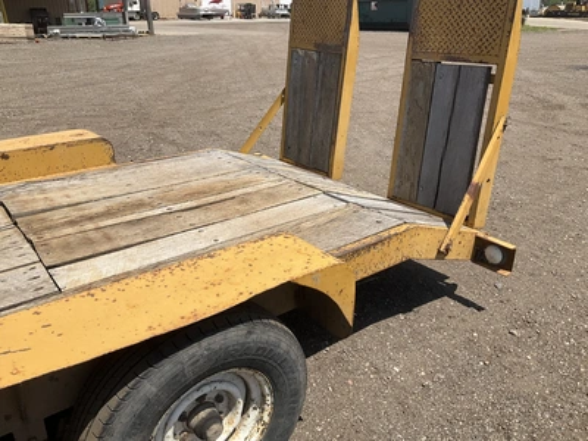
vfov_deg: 48.2
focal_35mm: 29
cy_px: 220
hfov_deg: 61.7
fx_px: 493
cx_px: 294
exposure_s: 1/2058
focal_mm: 3
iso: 25
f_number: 1.8
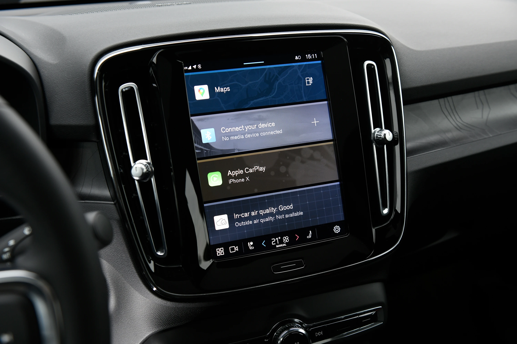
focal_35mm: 38
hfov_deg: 50.7
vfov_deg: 35.0
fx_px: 546
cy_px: 172
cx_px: 258
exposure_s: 1/125
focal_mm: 38
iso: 800
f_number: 5.6
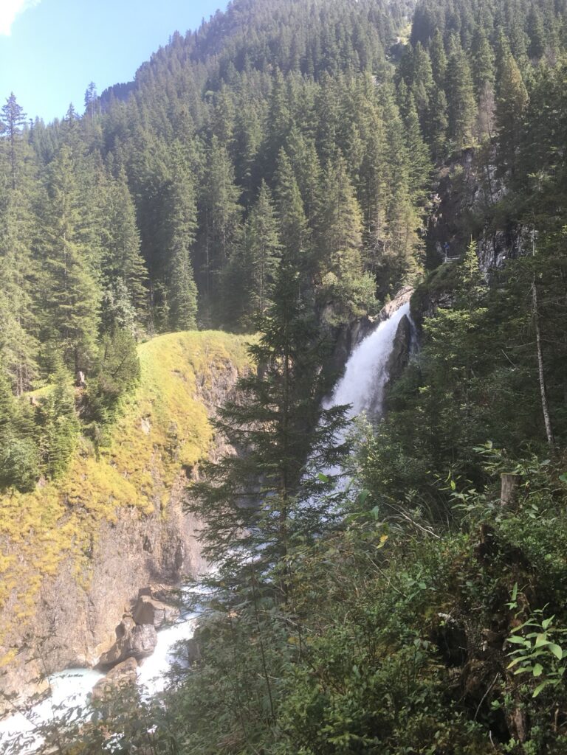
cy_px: 378
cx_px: 284
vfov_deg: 61.7
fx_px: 633
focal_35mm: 29
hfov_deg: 48.2
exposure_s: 1/275
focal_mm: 4.15
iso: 25
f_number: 2.2
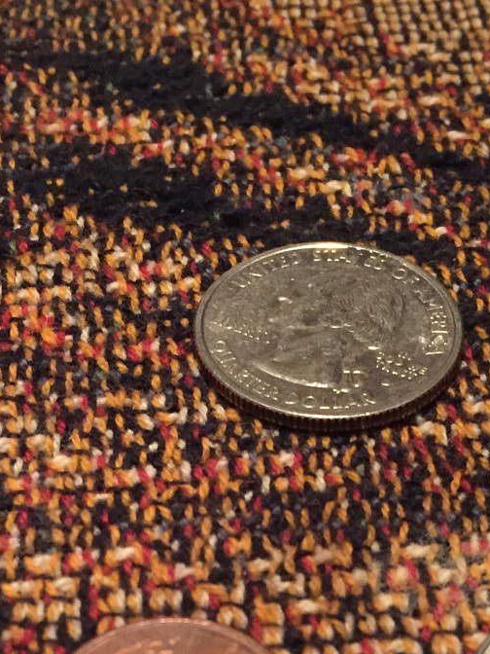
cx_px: 306
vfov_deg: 26.6
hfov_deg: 21.3
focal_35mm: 69
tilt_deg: -52.1
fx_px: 1302
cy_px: 654
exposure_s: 1/15
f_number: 2.2
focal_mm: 4.15
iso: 400
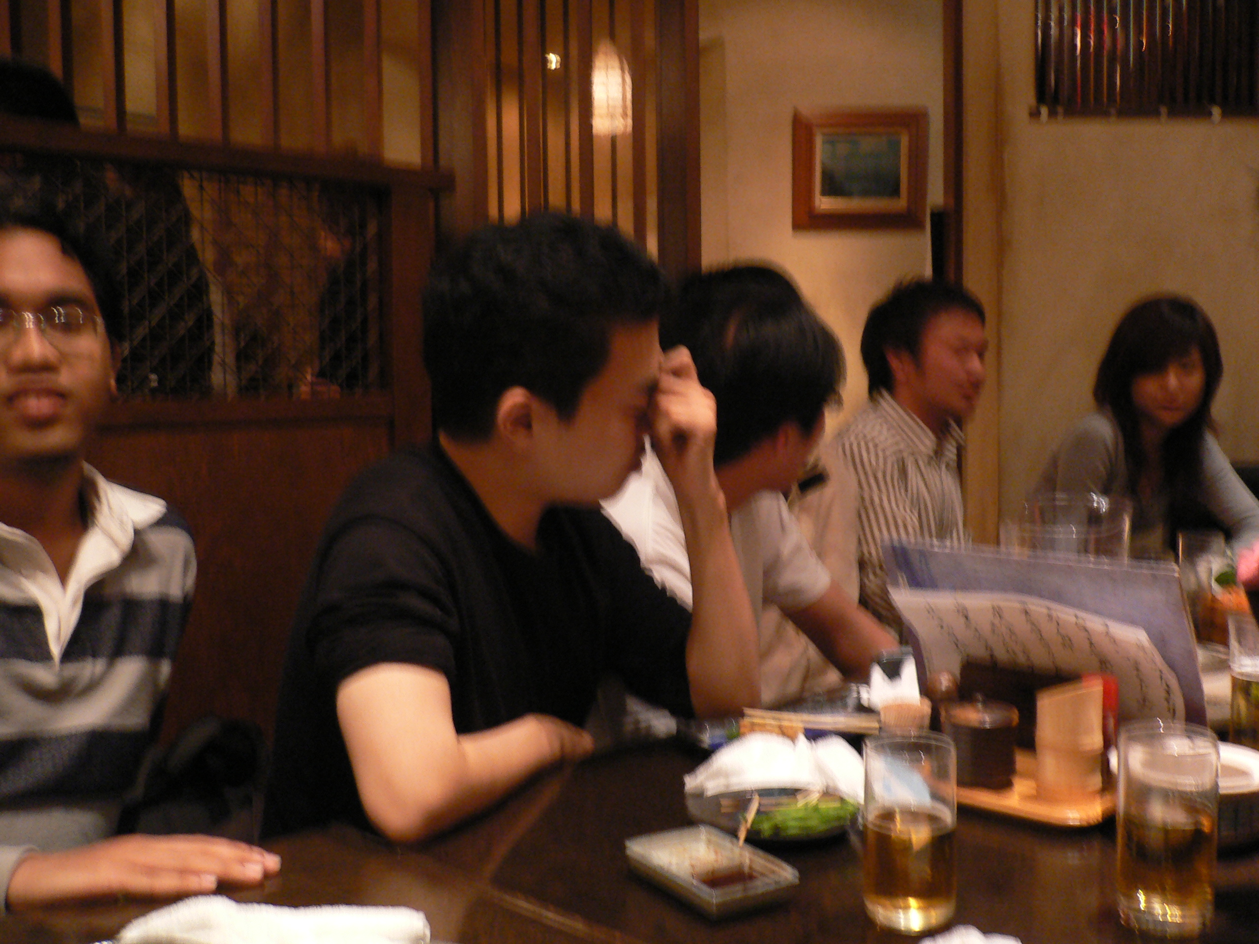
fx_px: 1273
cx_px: 630
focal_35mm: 35
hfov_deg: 52.6
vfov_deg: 40.7
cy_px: 472
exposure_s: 1/8
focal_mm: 5.8
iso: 200
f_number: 2.8
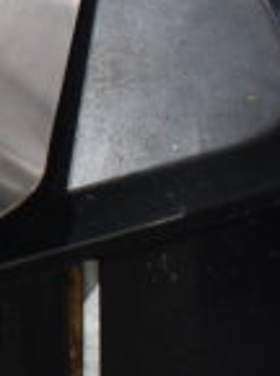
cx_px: -495
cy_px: -19
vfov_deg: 13.3
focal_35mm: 146
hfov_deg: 8.7
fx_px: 1582
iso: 640
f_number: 4
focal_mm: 24
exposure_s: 1/40
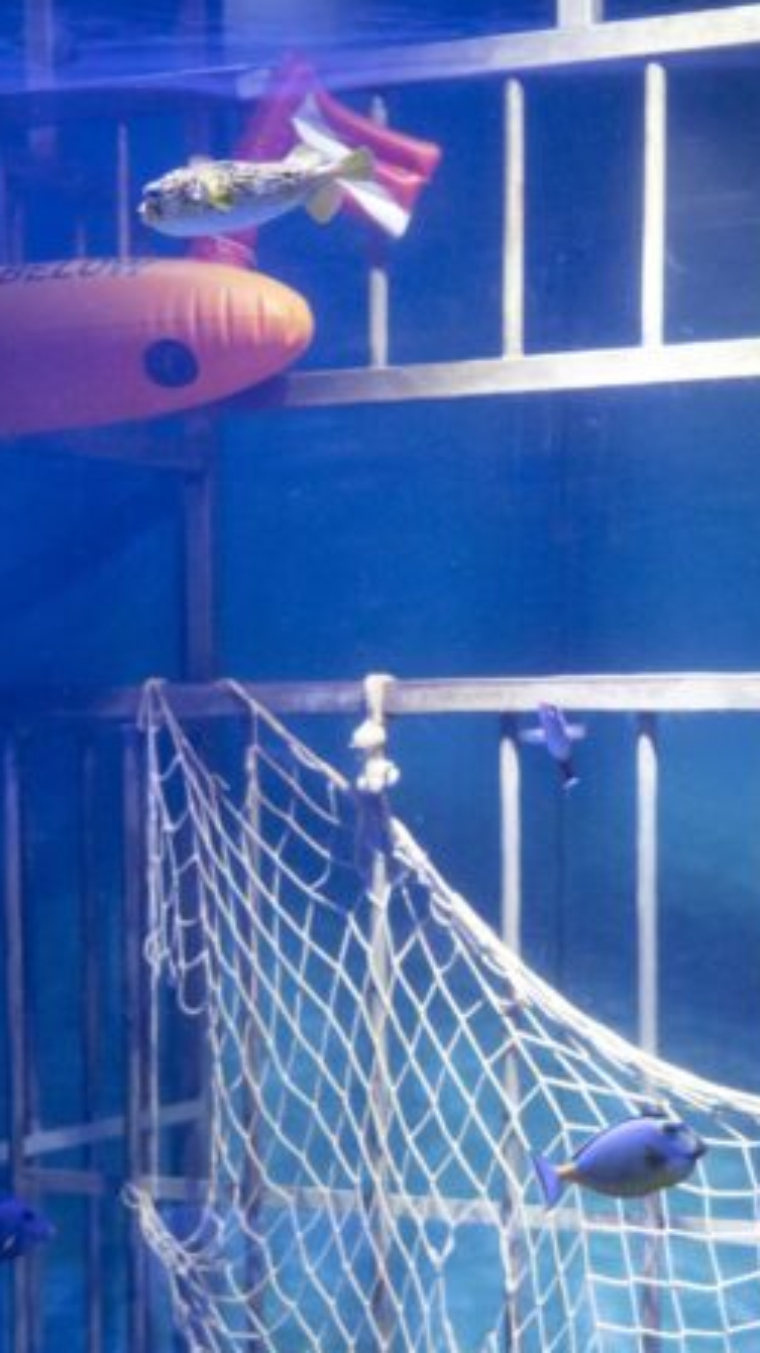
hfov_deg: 14.4
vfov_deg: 25.0
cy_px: 1006
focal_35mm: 84
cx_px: 354
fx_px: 3013
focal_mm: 35
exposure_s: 1/160
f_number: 5
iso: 3200
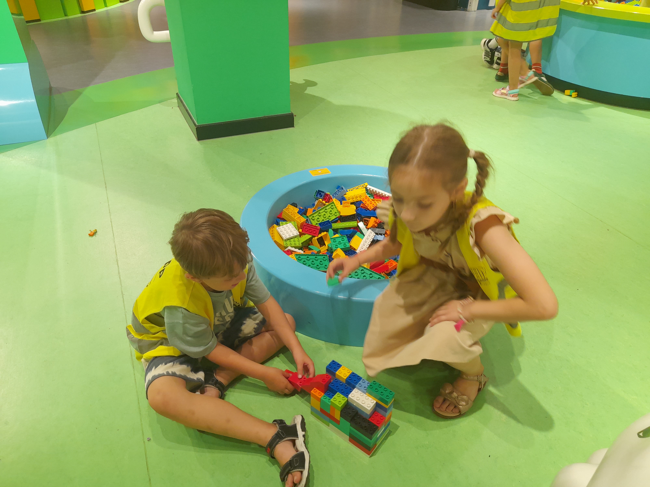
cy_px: 244
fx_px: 469
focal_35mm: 25
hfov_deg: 69.4
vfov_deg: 54.9
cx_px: 325
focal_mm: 4.6
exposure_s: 1/50
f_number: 2
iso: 160
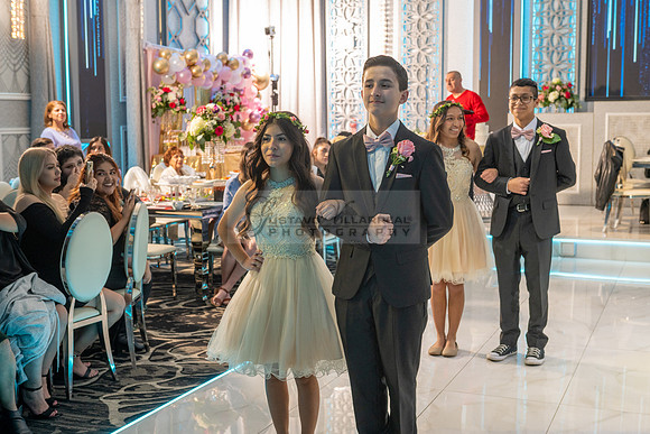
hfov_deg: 41.1
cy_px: 217
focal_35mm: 48
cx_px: 325
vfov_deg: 28.1
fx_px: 867
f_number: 5
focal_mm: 48
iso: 1000
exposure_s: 1/125
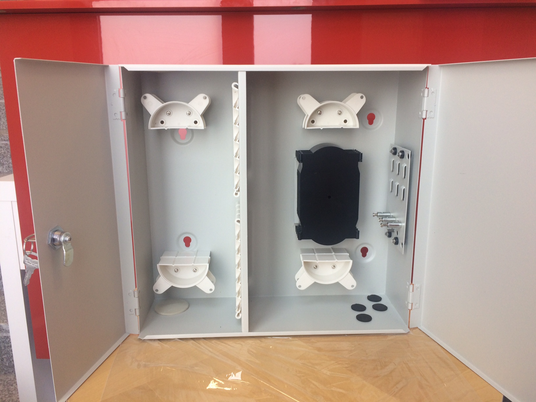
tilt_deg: -14.4
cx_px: 268
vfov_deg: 48.2
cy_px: 201
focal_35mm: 29
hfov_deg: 61.7
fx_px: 449
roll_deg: +0.1
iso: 40
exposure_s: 1/50
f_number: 2.2
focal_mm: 4.15
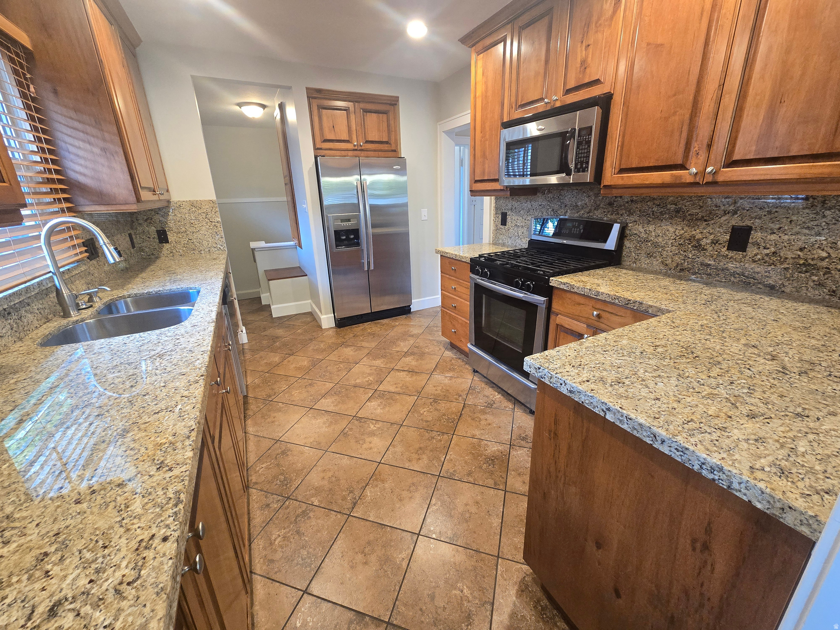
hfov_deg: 106.2
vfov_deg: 89.9
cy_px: 315
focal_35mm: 13
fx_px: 315
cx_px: 420
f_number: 2.2
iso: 320
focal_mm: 2.2
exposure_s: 1/60
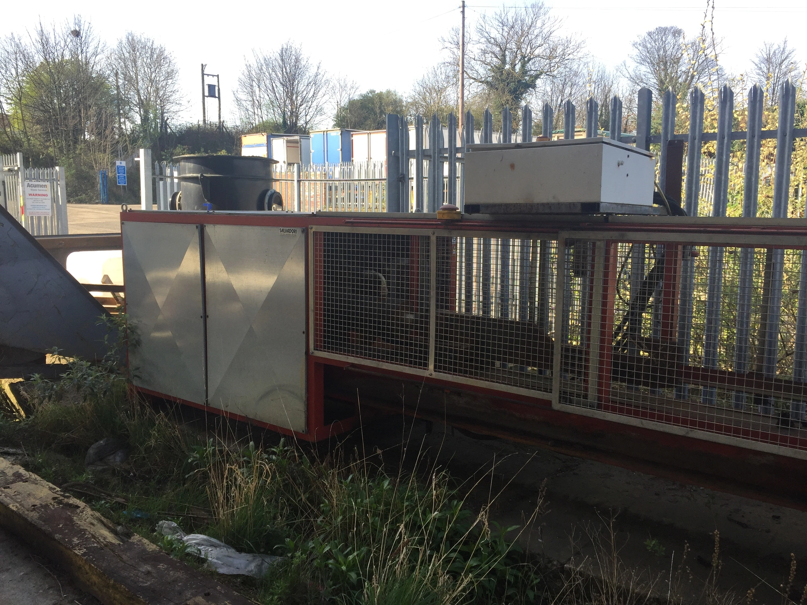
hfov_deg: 61.7
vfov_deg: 48.2
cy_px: 302
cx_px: 404
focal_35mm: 29
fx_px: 676
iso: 32
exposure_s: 1/455
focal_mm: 4.15
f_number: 2.2
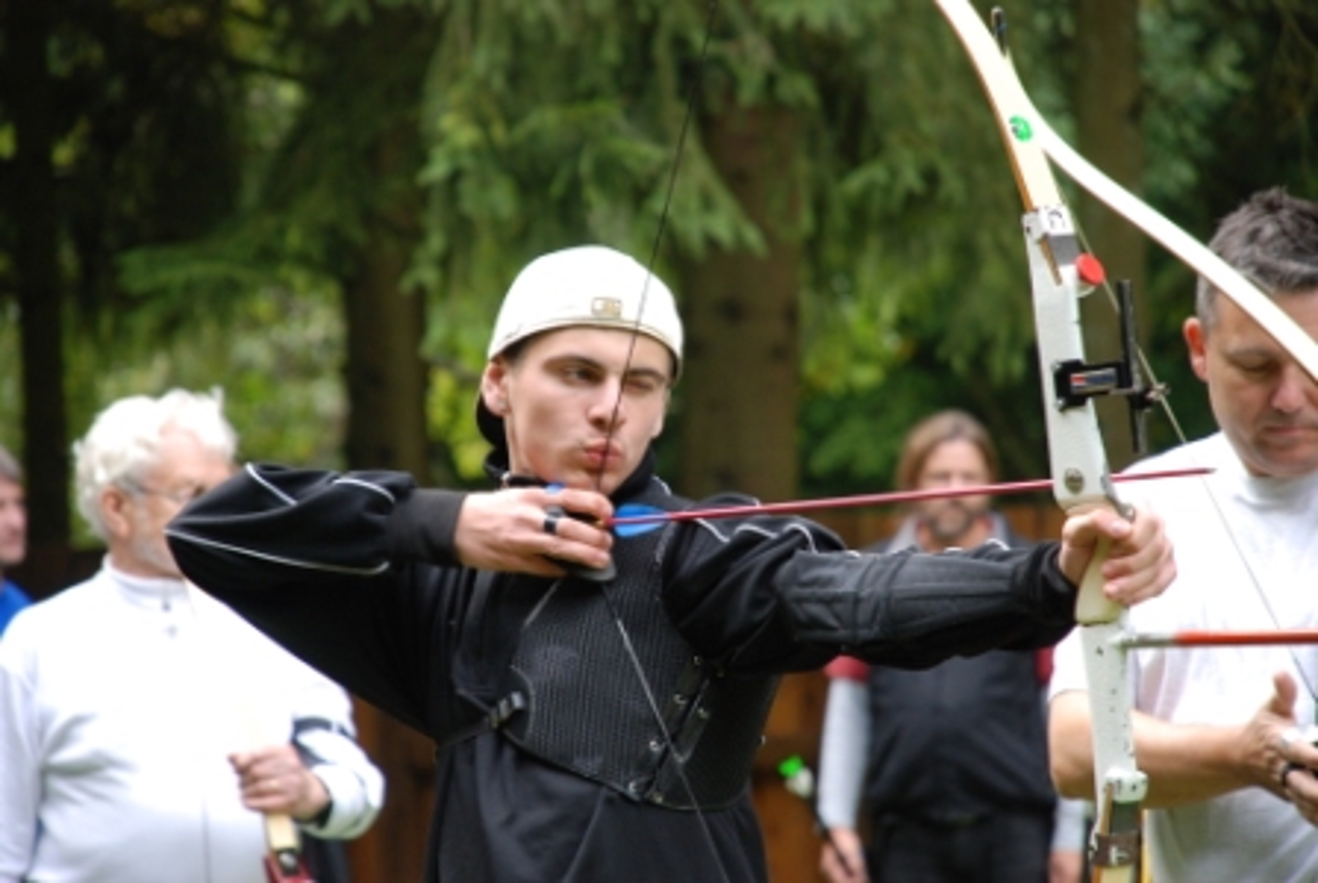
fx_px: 7423
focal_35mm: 202
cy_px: 442
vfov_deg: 6.8
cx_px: 659
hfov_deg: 10.1
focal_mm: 135
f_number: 5.6
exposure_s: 1/100
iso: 400
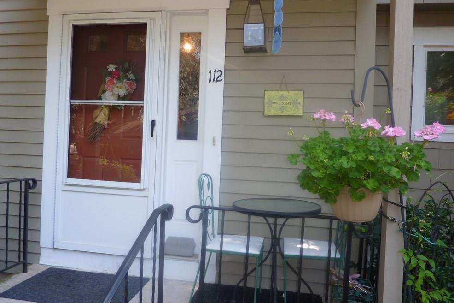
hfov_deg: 67.4
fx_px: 340
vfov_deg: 47.9
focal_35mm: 27
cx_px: 229
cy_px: 146
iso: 80
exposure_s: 1/125
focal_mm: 4.1
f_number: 3.3
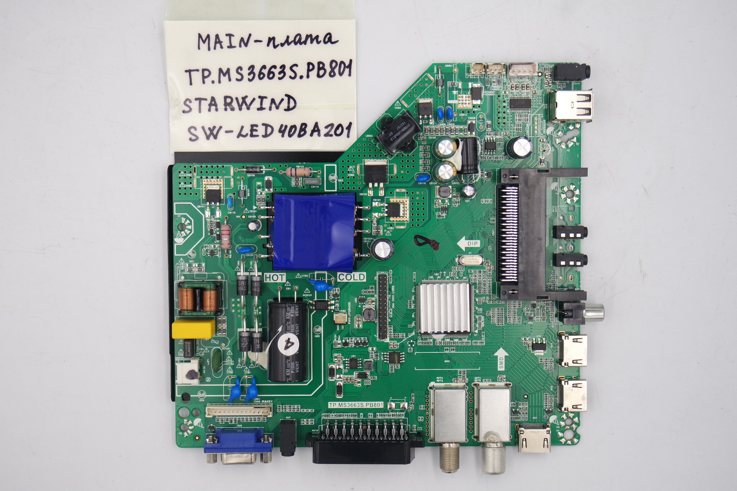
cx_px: 368
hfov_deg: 38.9
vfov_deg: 26.5
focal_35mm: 51
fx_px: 1044
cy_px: 246
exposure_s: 1/125
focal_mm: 19
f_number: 5
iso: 160
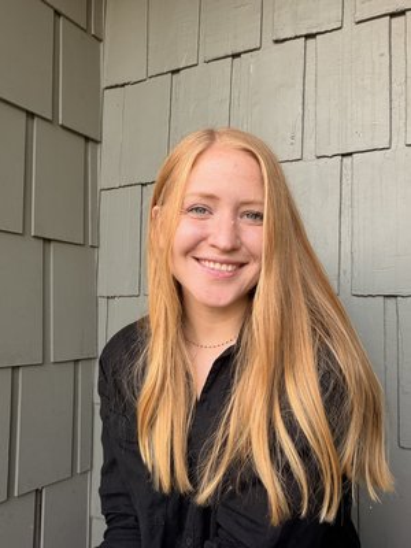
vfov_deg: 60.0
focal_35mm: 30
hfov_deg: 46.8
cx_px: 206
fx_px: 475
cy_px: 274
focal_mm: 2.71
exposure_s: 1/121
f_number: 1.9
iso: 50
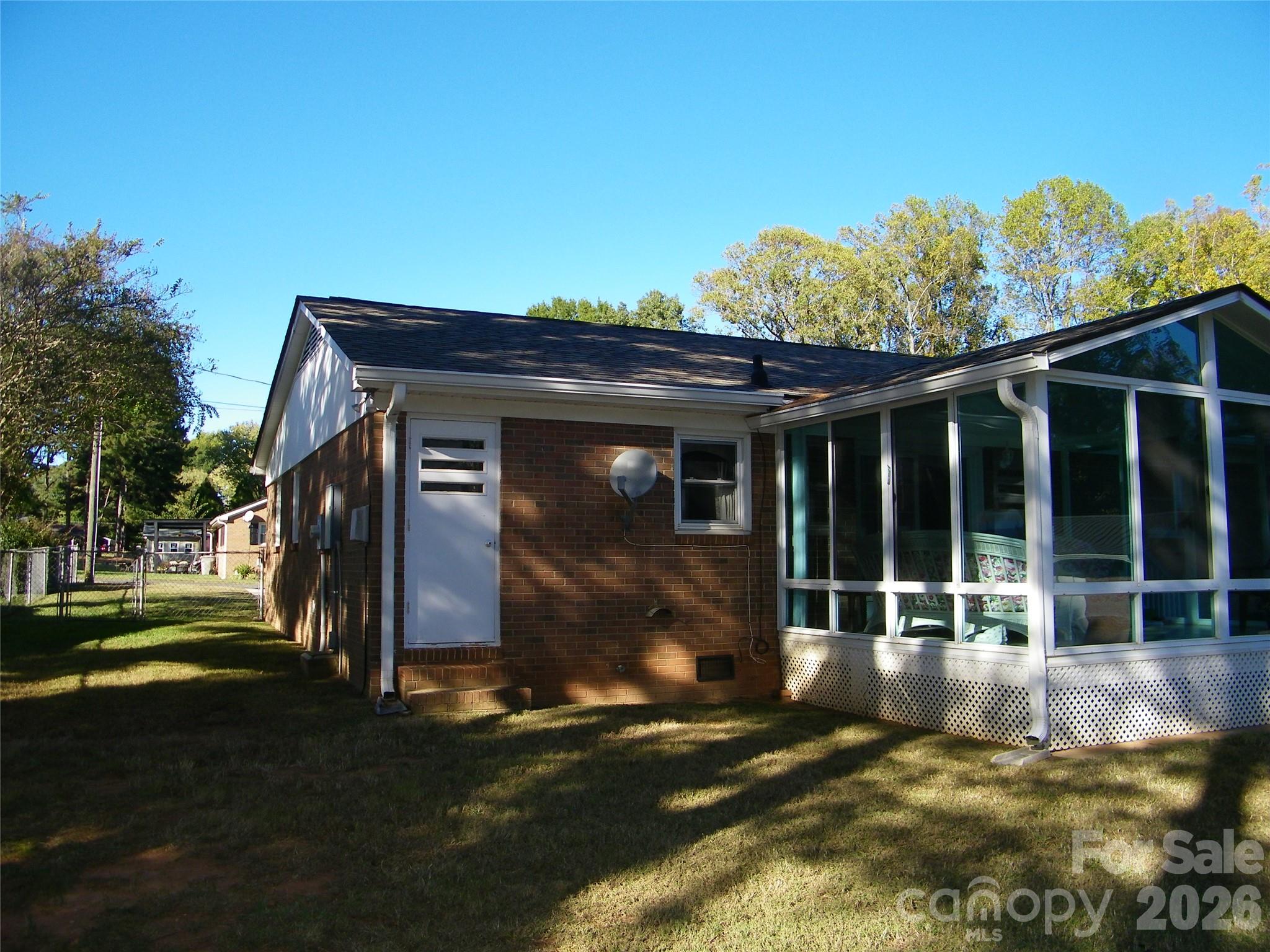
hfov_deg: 63.4
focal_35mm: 28
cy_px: 476
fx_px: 1027
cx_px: 635
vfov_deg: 49.7
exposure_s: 1/400
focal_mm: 5
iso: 80
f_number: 3.5
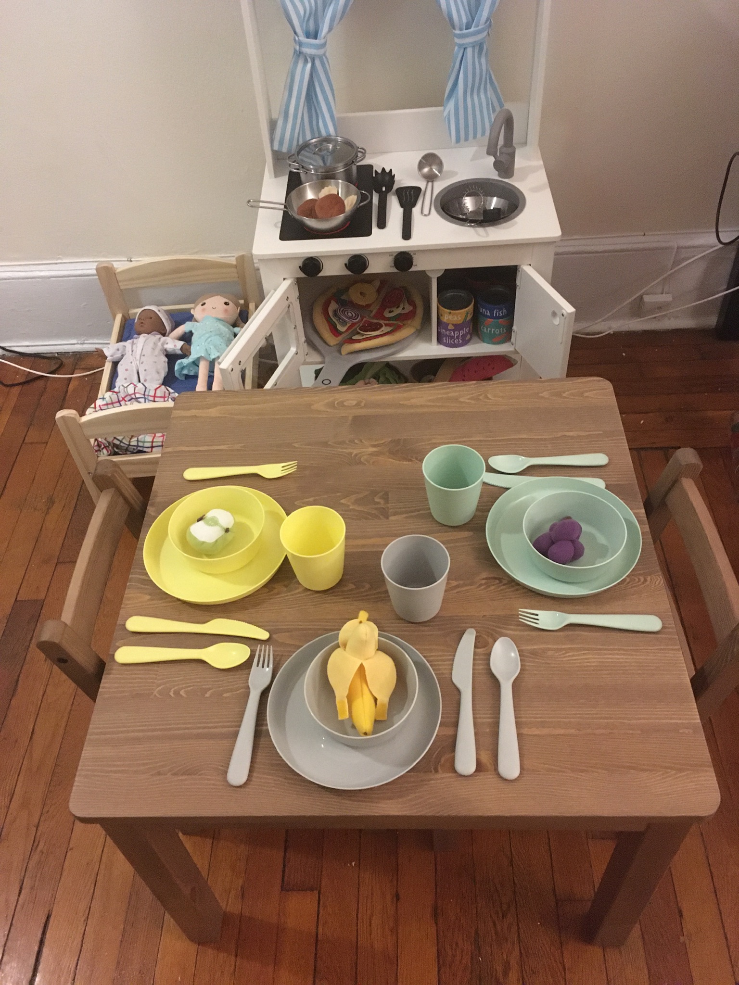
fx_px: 825
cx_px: 370
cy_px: 492
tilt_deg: -48.6
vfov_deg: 61.7
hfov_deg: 48.2
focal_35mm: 29
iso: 320
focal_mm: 4.15
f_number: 2.2
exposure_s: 1/15
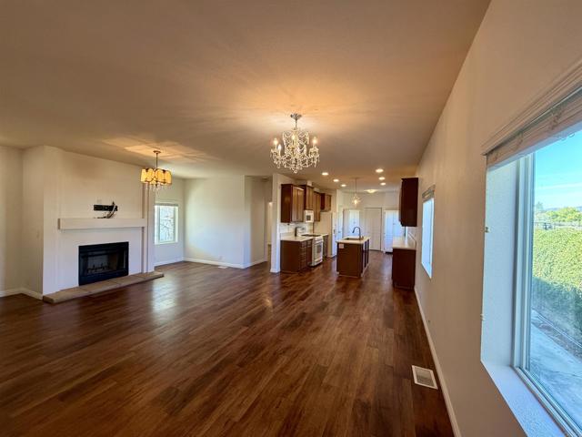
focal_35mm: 14
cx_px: 291
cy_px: 218
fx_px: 235
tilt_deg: -0.5
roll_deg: -0.8
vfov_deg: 85.7
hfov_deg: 102.1
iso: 250
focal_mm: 2.22
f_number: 2.2
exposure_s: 1/120
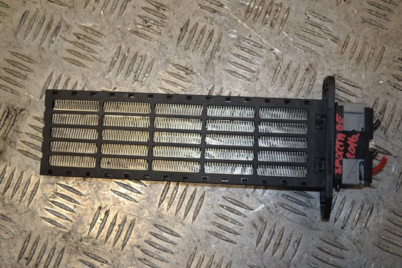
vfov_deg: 28.0
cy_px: 134
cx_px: 201
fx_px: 536
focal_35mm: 48
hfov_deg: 41.1
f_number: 4.8
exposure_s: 1/125
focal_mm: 32
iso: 140
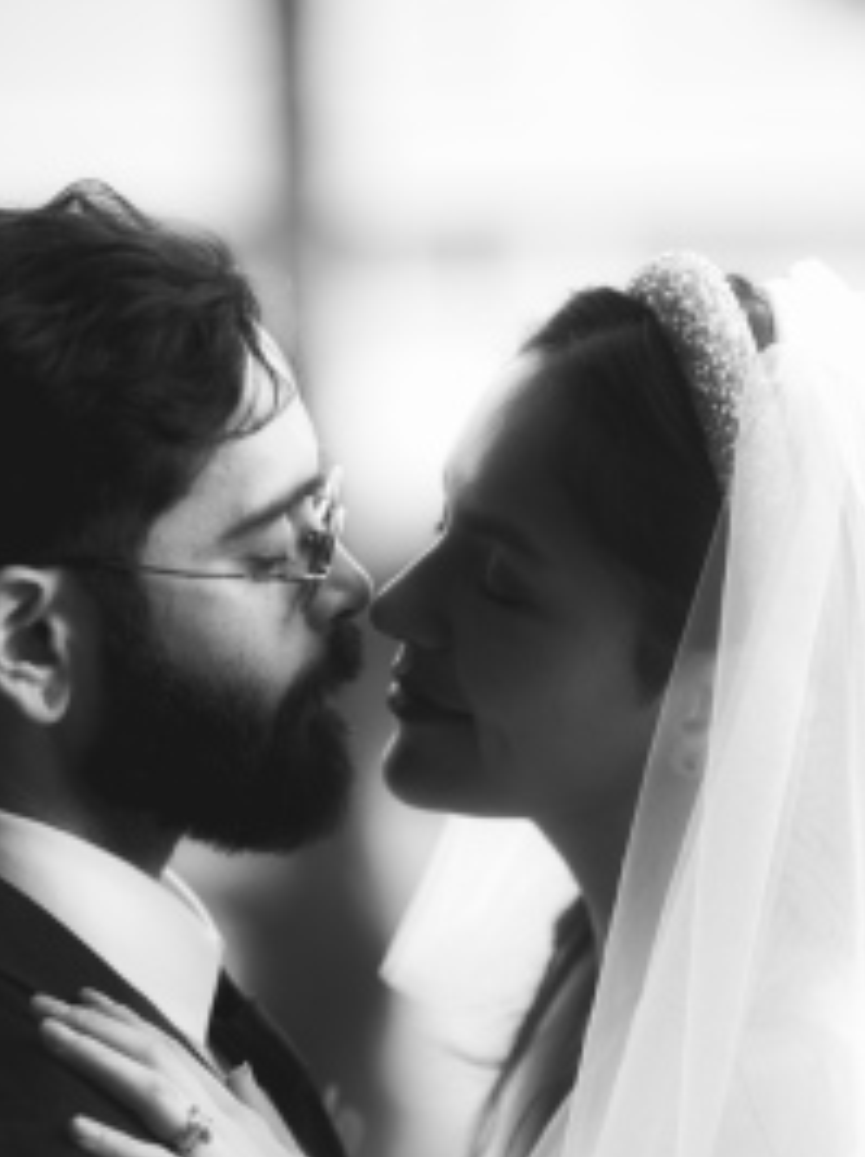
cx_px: 443
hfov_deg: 6.1
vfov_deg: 8.1
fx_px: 8143
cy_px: 889
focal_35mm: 244
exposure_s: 1/200
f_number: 2.8
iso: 400
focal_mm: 150
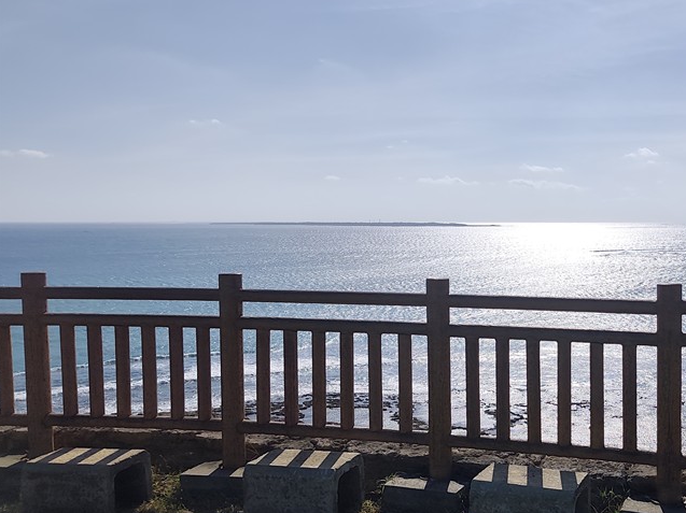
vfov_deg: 38.6
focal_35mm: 37
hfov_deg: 47.5
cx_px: 545
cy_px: 284
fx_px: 733
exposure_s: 1/2805
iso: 50
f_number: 1.7
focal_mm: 6.07
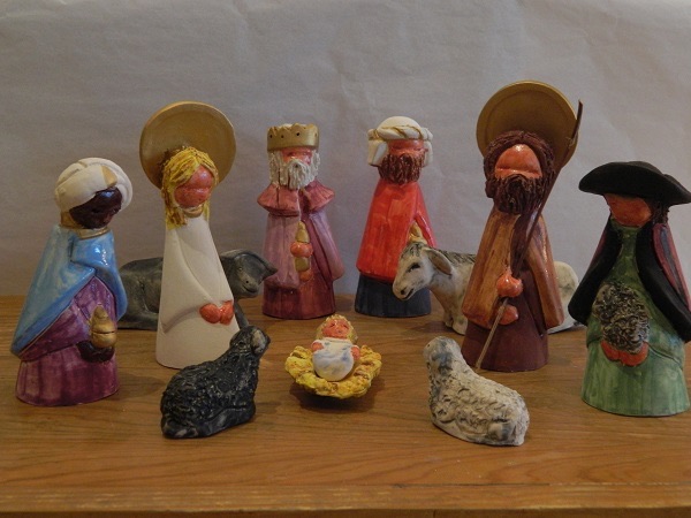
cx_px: 346
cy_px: 259
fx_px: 938
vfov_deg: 30.9
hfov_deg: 40.4
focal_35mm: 47
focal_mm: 8.4
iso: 320
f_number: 3.6
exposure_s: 1/30
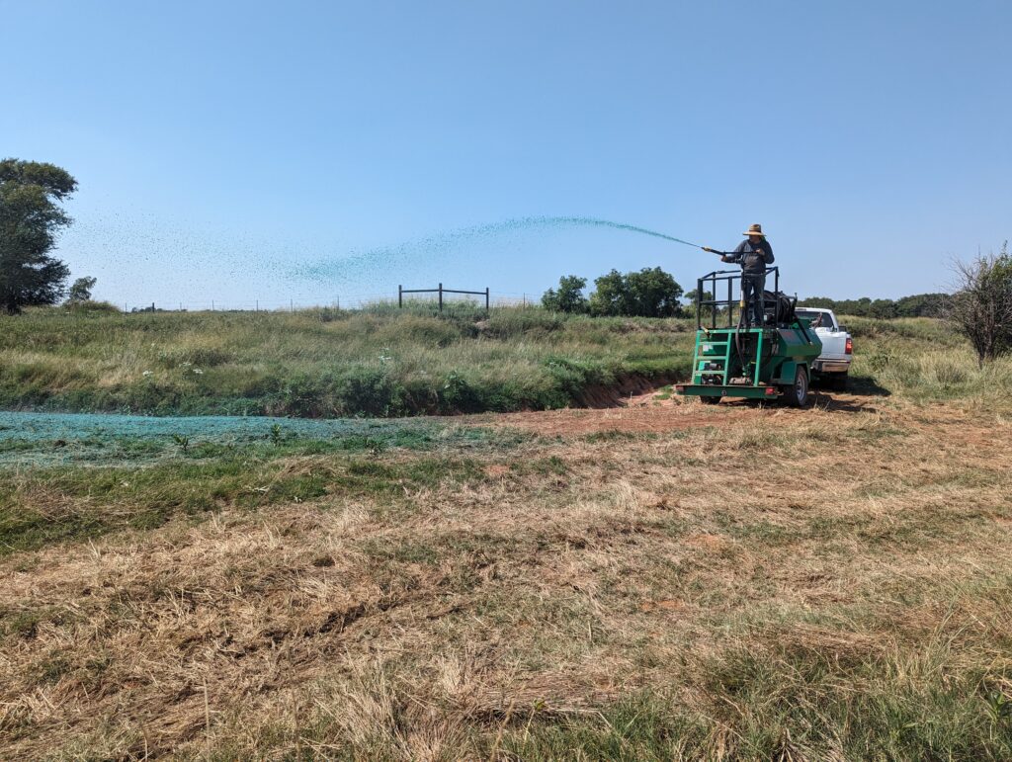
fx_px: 703
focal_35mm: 24
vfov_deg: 56.9
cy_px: 381
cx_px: 506
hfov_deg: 71.5
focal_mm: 6.81
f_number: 1.85
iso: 45
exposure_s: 1/2217
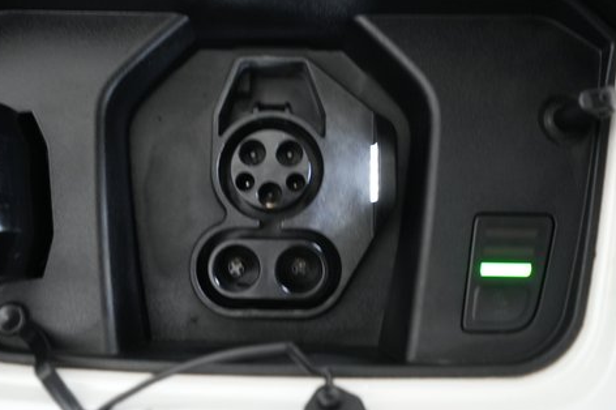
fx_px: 650
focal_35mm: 38
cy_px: 170
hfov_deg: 50.6
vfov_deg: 34.9
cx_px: 274
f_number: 2.8
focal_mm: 28
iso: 2500
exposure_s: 1/60
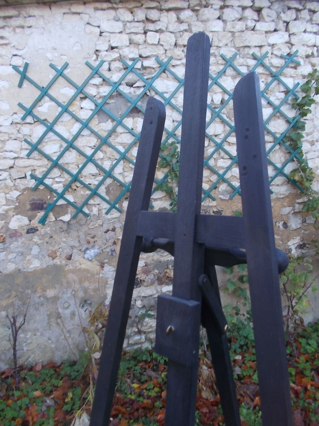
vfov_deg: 67.3
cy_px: 213
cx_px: 160
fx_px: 319
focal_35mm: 26
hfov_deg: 53.1
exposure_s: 1/50
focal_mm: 4.6
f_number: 3.2
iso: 80
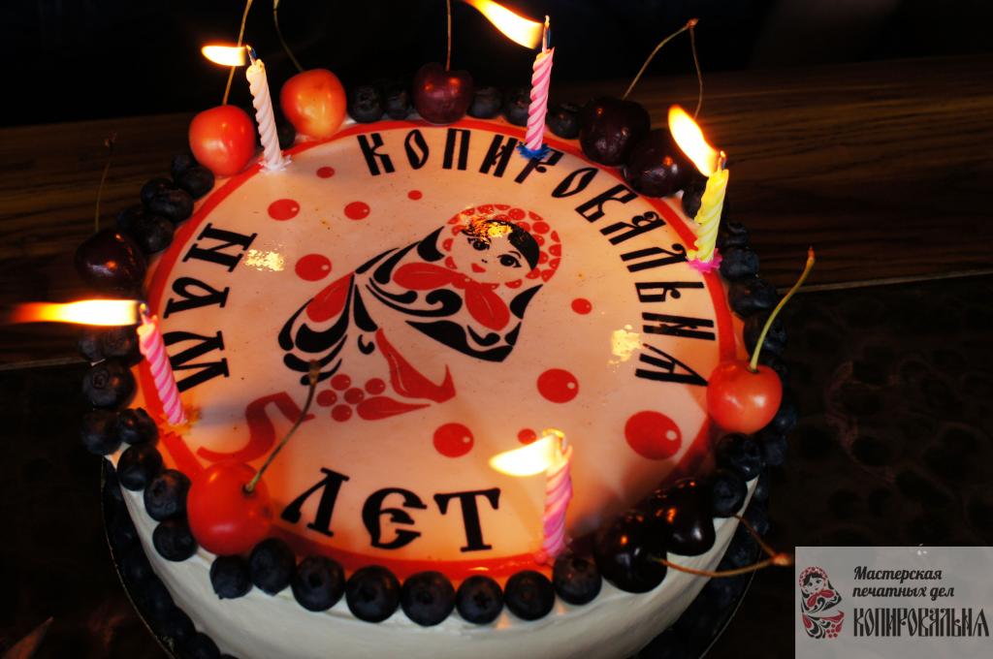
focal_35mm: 45
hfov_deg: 43.7
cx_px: 496
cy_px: 330
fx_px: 1240
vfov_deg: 29.8
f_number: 6.3
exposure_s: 1/50
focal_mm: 30
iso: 400
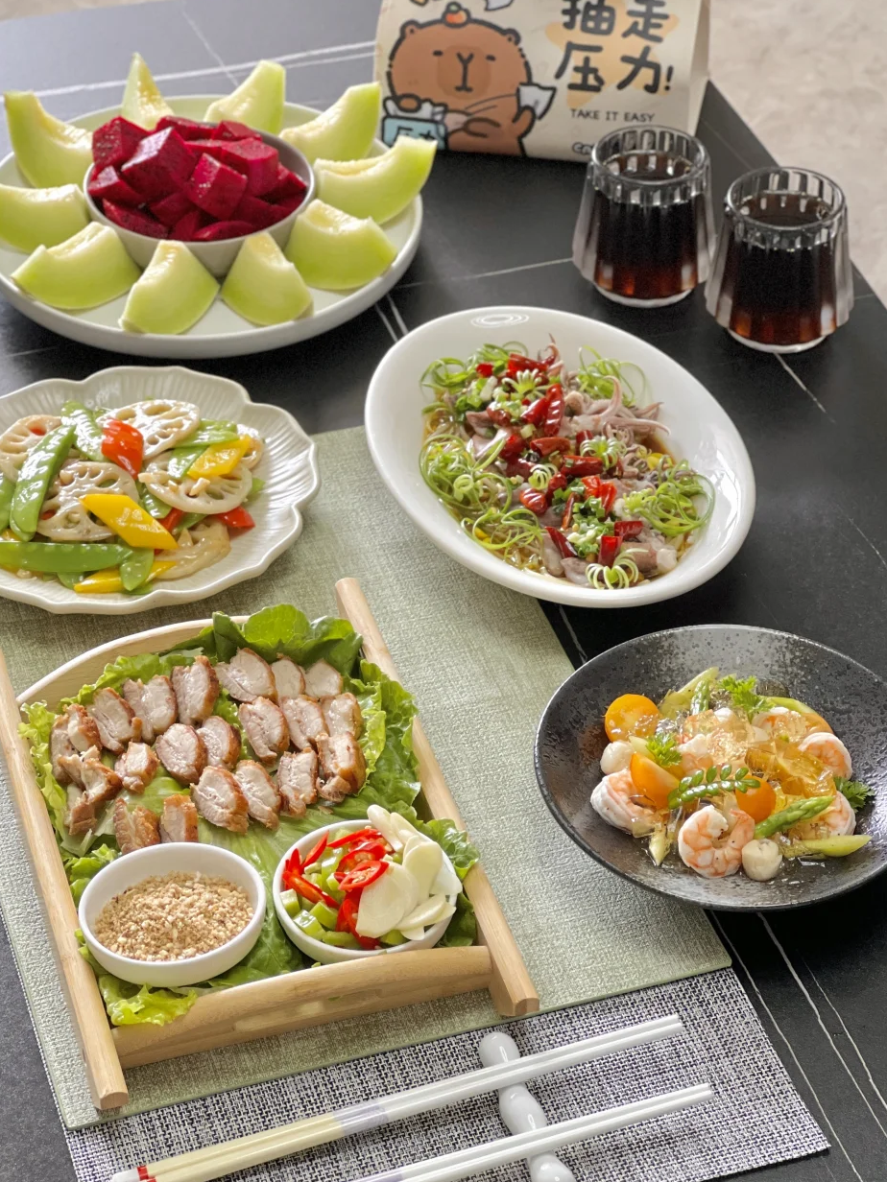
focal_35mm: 90
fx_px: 3075
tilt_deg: -39.2
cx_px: 425
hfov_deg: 16.4
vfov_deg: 21.8
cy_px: 609
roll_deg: -1.0
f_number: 2.8
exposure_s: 1/92
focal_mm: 9
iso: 250
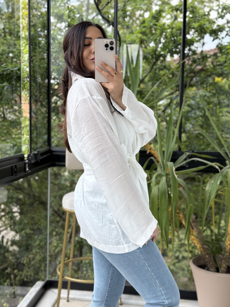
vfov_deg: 39.7
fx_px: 425
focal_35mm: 48
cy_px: 154
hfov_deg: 30.3
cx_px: 115
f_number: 1.78
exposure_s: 1/557
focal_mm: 6.76
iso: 100
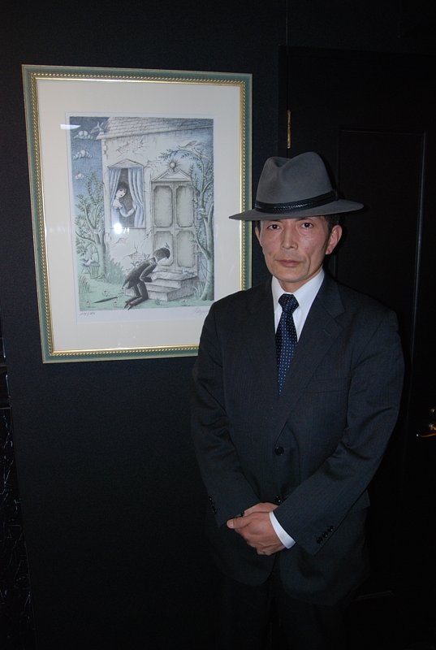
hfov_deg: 50.6
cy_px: 325
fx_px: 461
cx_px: 218
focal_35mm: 26
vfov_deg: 70.3
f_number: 4
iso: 400
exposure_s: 1/60
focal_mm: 17
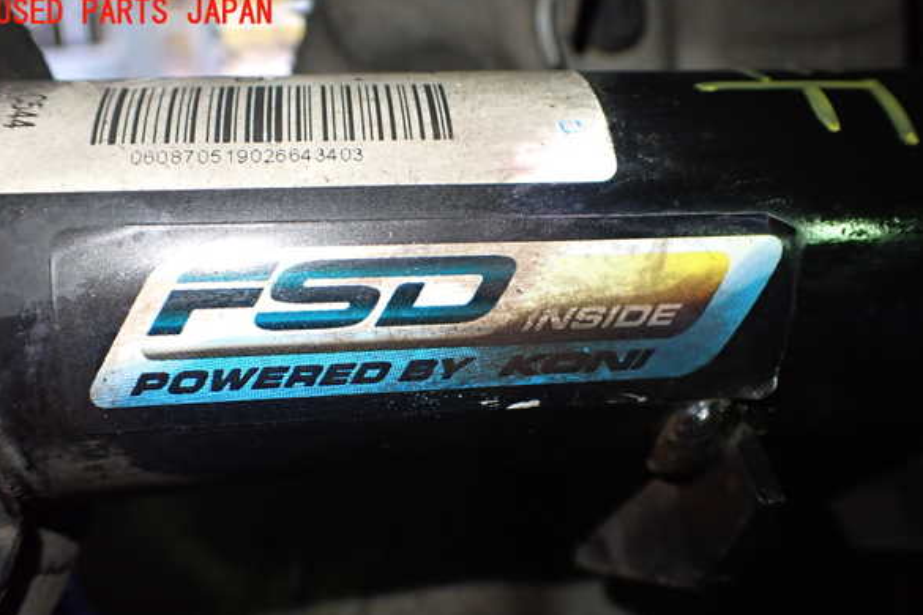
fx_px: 820
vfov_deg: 41.0
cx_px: 459
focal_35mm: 32
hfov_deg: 58.7
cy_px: 348
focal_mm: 5.4
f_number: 2.3
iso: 500
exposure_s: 1/125
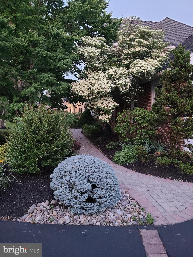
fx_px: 193
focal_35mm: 26
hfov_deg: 53.1
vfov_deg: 67.3
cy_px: 128
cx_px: 96
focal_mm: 5.4
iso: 640
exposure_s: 1/40
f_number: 1.8
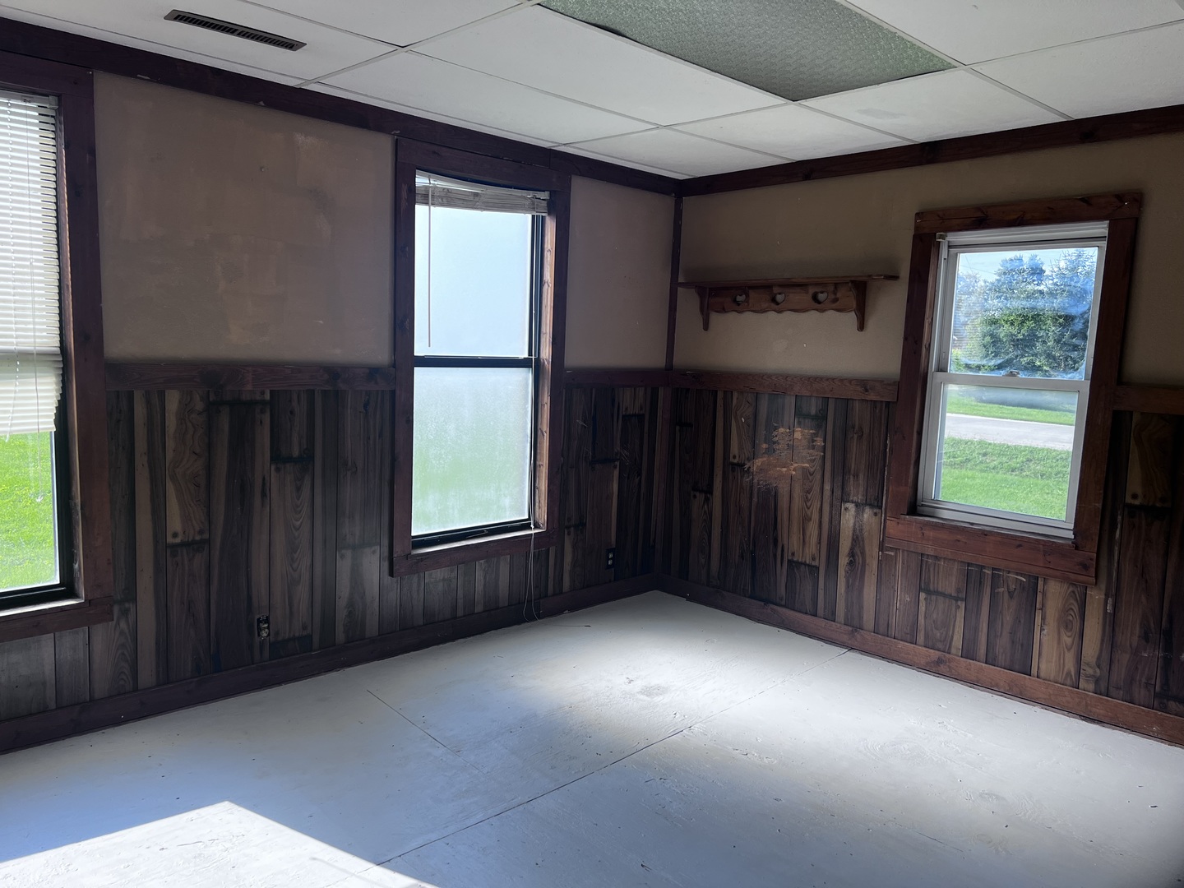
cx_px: 592
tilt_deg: -7.7
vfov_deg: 53.1
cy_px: 444
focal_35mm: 26
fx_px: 889
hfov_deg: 67.3
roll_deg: -2.3
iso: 50
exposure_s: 1/949
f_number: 1.5
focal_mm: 5.7
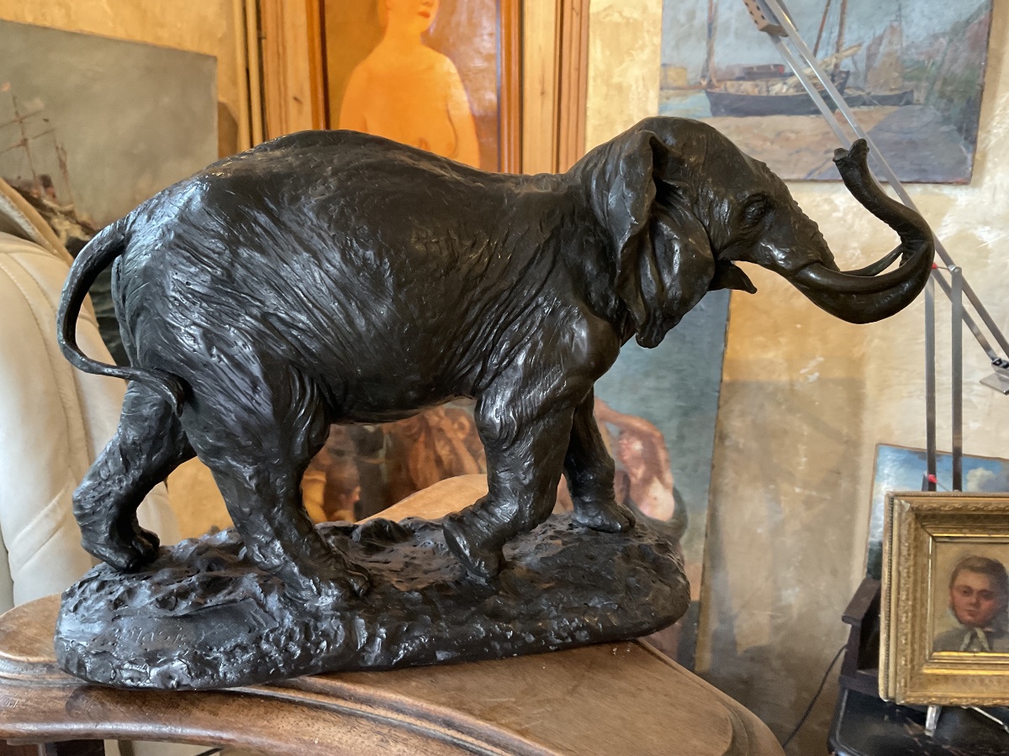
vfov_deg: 48.2
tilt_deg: -10.1
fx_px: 845
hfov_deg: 61.7
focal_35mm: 29
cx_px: 504
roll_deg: +0.0
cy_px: 378
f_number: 1.8
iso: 200
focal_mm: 3
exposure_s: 1/40
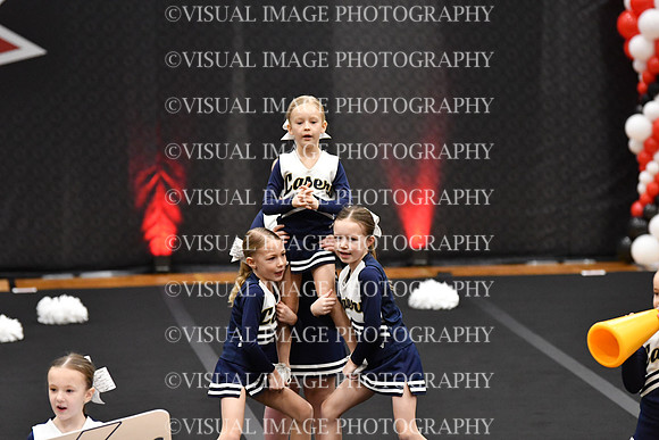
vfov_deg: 6.8
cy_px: 220
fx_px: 3698
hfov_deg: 10.2
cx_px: 330
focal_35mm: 202
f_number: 2.8
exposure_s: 1/800
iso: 5000
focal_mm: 135
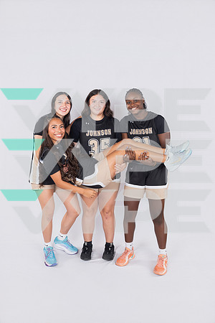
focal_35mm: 33
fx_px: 299
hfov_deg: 39.5
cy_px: 162
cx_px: 108
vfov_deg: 56.6
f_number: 4.5
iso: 160
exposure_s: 1/250
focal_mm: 33.4
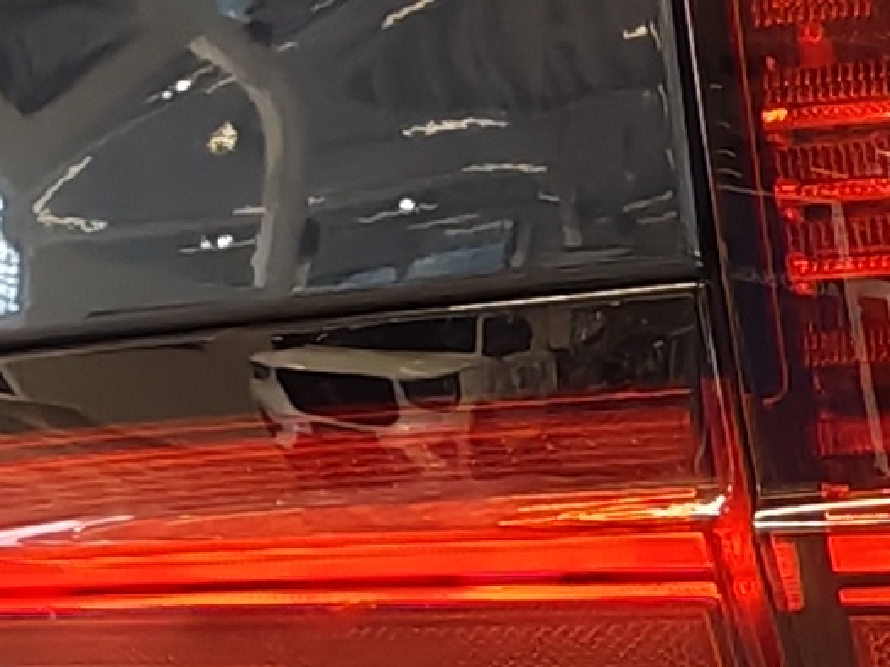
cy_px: 2257
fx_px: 5808
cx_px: 1477
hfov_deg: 8.5
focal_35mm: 226
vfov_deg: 5.9
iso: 250
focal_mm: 6.12
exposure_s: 1/100
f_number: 1.9
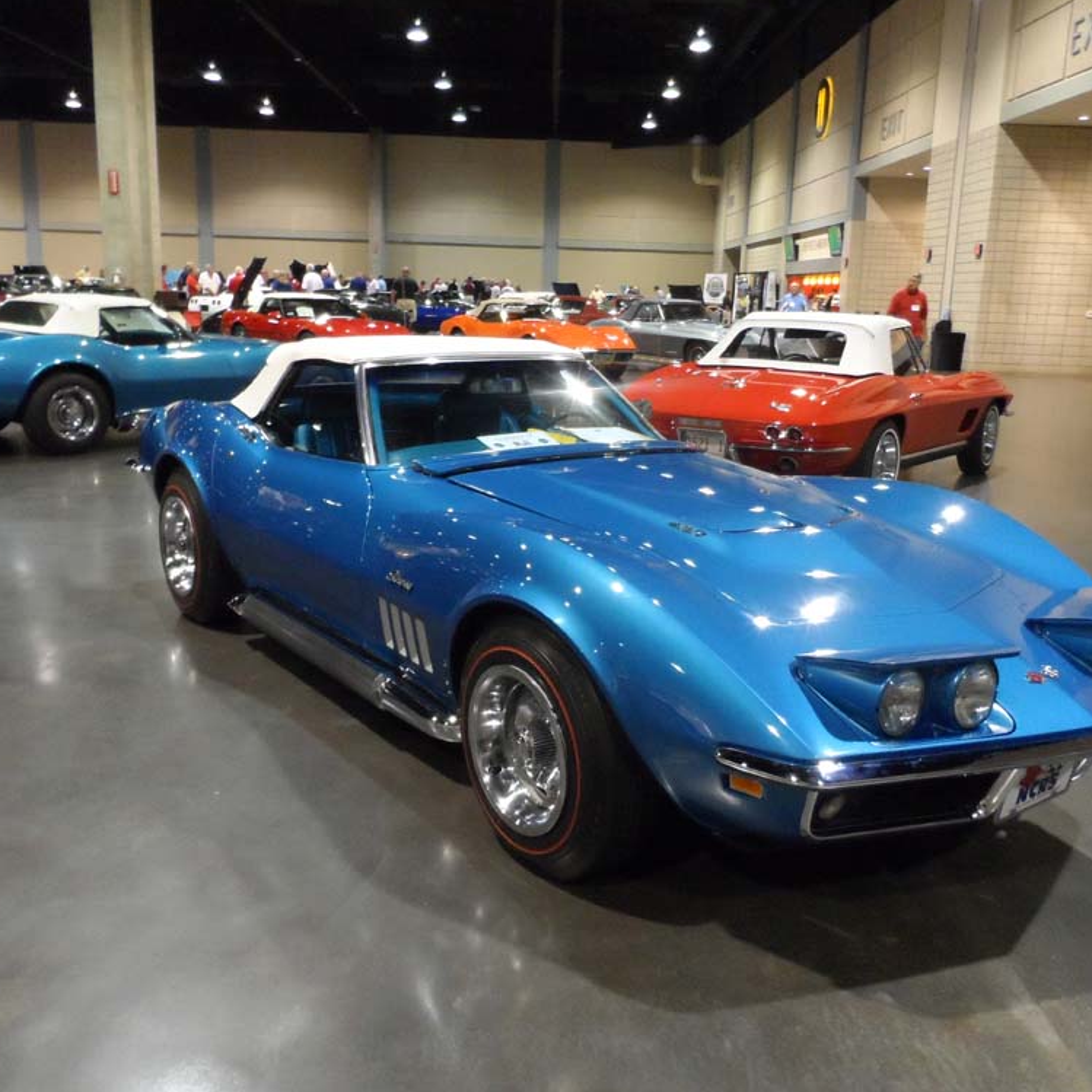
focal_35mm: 29
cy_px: 545
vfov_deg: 55.6
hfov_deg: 55.6
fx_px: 1035
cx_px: 560
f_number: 3.2
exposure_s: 1/30
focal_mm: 4
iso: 480
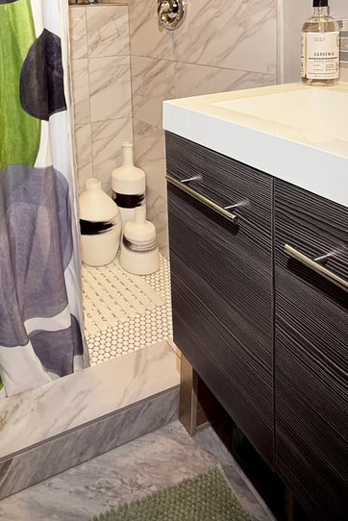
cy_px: 58
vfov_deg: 55.6
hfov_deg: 43.4
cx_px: 81
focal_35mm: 29
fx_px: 420
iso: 100
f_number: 2.2
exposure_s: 1/120
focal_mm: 2.22
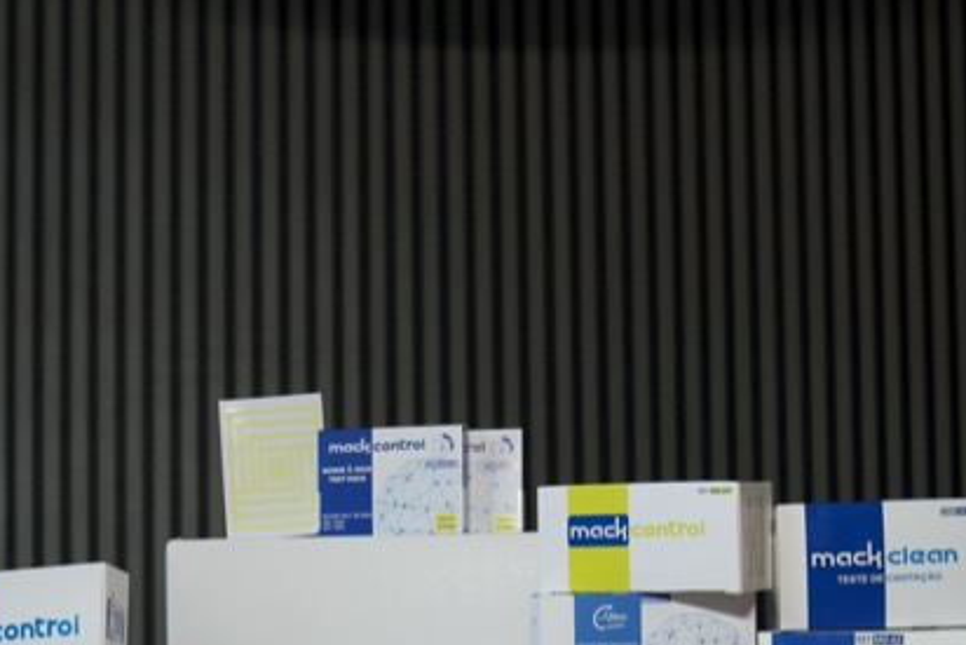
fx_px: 1798
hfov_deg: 30.1
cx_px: 424
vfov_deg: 19.8
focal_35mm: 67
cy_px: 613
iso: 1000
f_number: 2.8
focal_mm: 23
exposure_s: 1/160
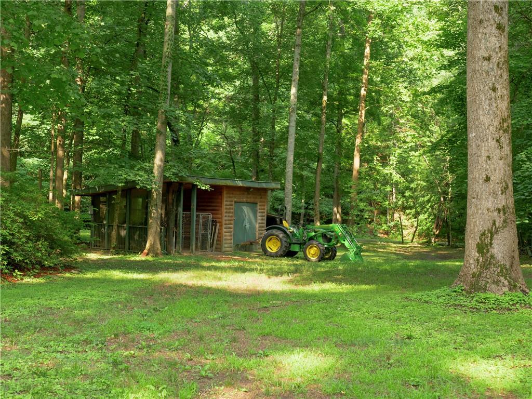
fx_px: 830
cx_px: 266
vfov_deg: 27.0
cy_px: 200
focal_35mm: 54
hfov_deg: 35.5
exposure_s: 1/125
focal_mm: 25
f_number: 3.5
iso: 100
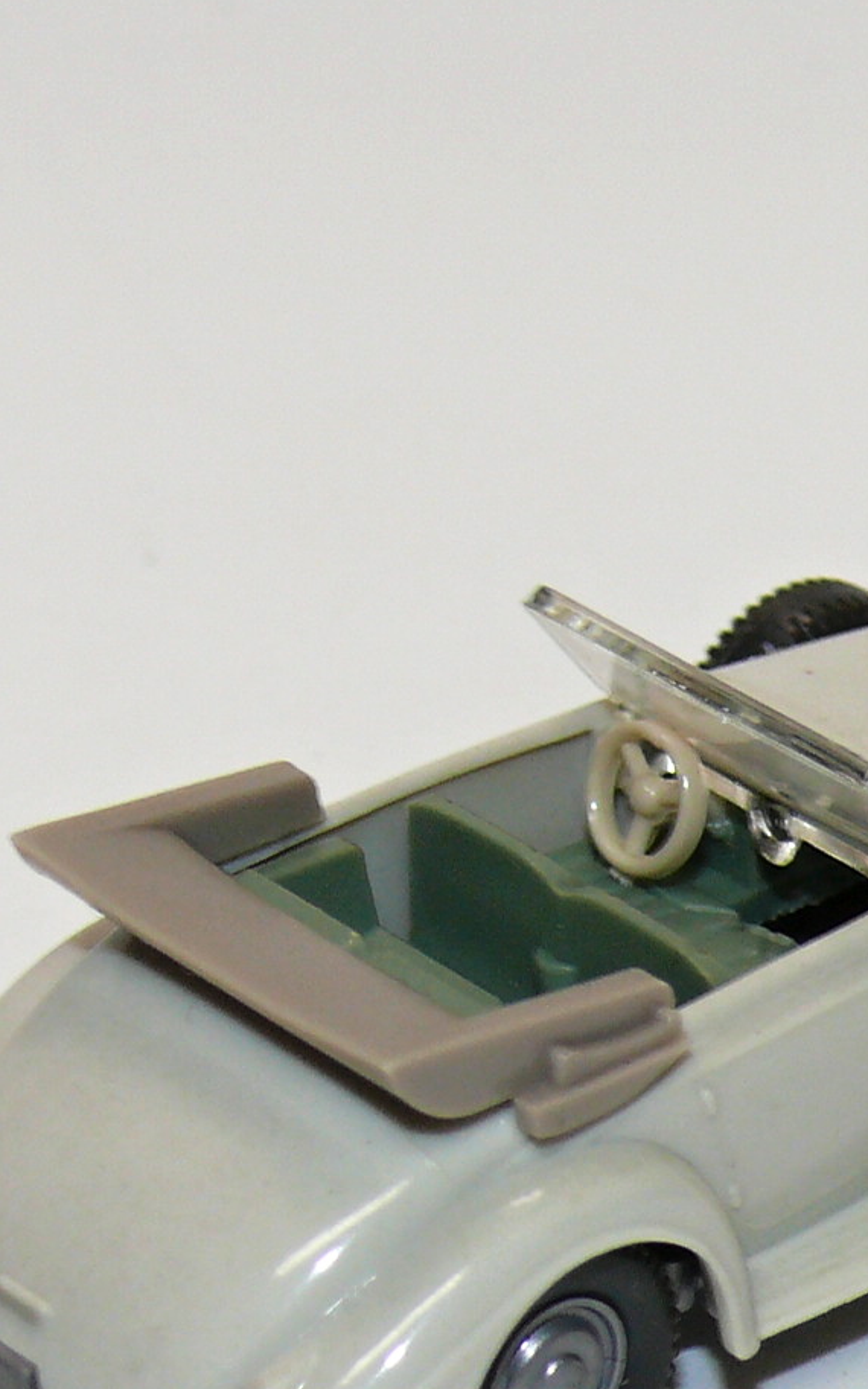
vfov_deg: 8.4
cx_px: 754
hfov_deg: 5.2
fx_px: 9500
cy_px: 908
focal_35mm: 251
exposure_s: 1/30
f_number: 4
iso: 100
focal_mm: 16.1
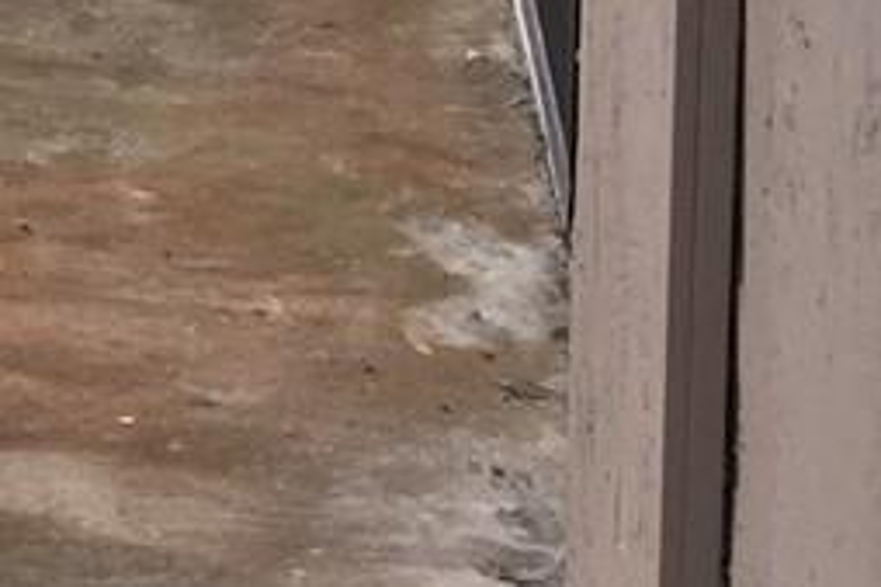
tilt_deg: -7.7
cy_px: -813
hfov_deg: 9.3
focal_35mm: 190
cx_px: -1443
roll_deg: +1.8
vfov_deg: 6.8
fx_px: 4647
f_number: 2.2
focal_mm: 4.15
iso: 32
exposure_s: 1/120
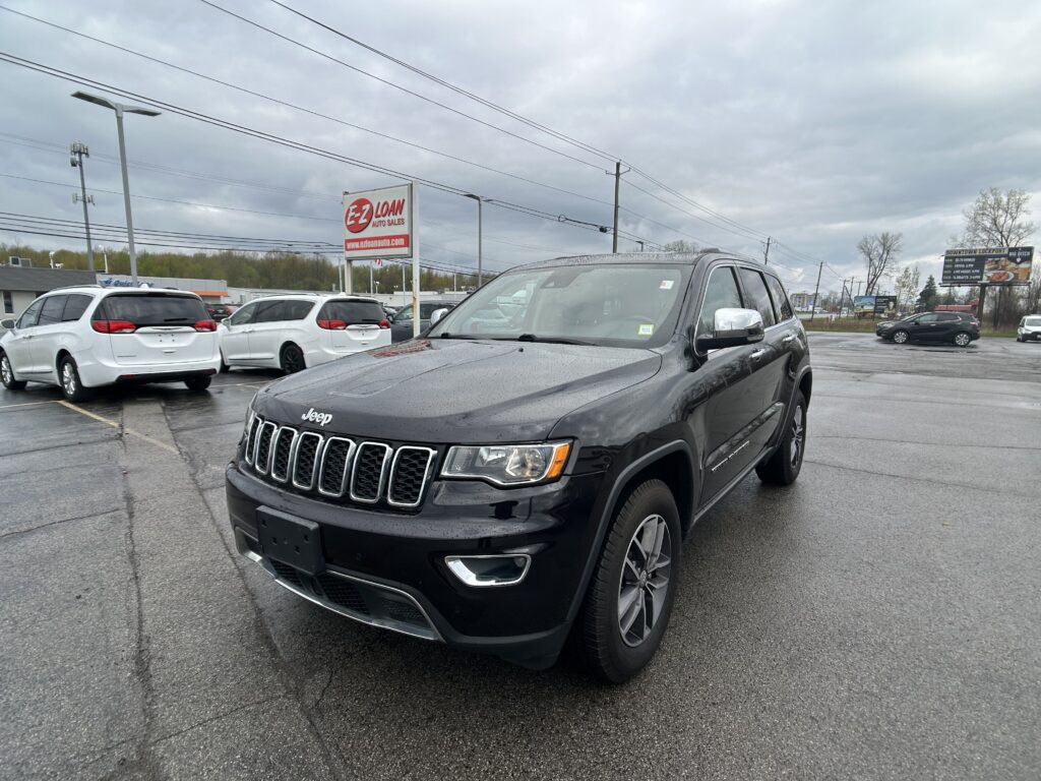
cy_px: 390
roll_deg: -1.9
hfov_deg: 67.3
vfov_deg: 53.1
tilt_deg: -8.1
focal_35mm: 26
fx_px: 782
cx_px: 520
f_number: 1.5
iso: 50
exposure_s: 1/2353
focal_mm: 5.7
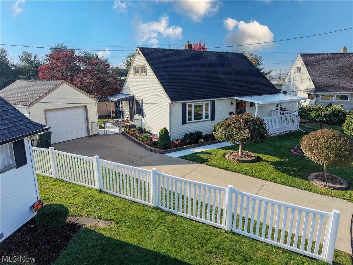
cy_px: 132
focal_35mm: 24
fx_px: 245
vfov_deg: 56.8
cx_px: 176
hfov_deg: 71.6
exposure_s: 1/5000
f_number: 1.8
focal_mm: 8.67
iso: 290
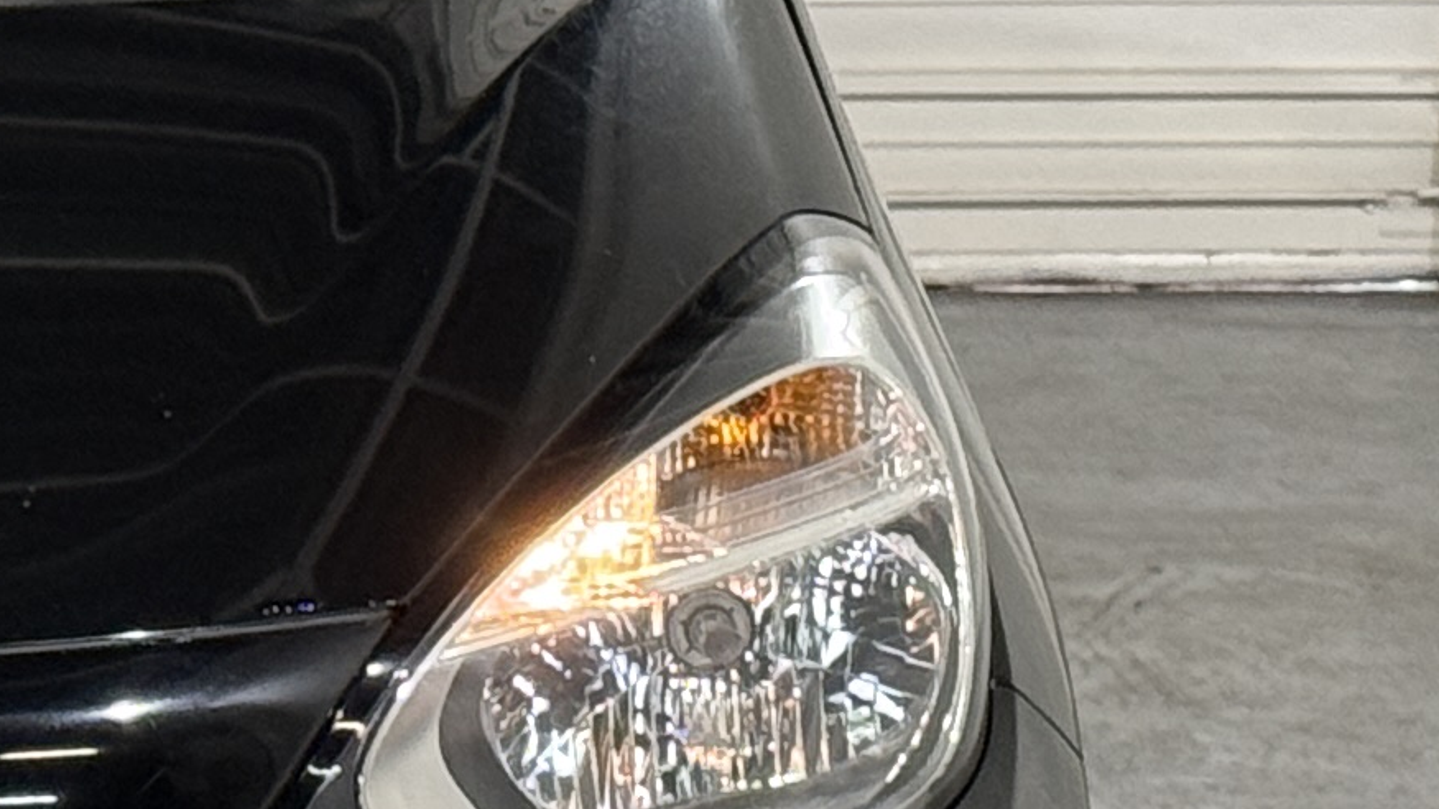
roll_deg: -0.3
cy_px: 546
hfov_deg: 8.7
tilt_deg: -10.9
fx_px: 9195
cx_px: -784
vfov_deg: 5.0
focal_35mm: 241
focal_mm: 6.76
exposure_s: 1/60
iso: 200
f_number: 1.78
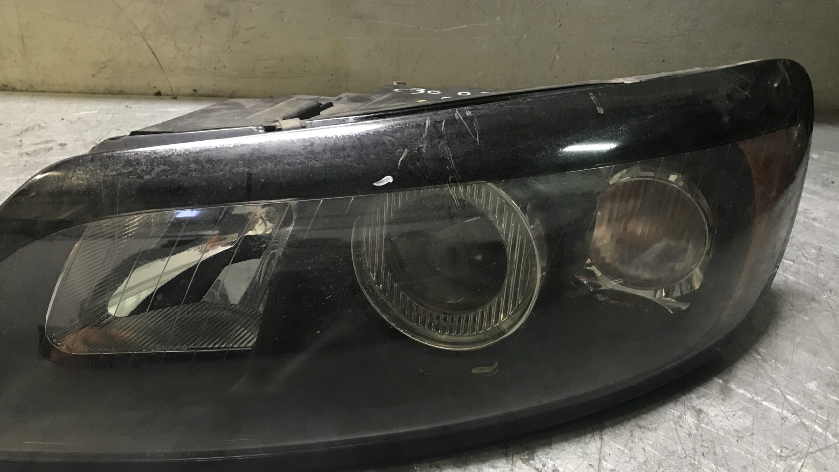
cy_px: 263
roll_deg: -3.4
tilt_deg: -29.7
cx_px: 395
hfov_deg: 58.0
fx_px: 756
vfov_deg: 34.6
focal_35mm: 34
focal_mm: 3.99
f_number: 1.8
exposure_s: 1/17
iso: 80
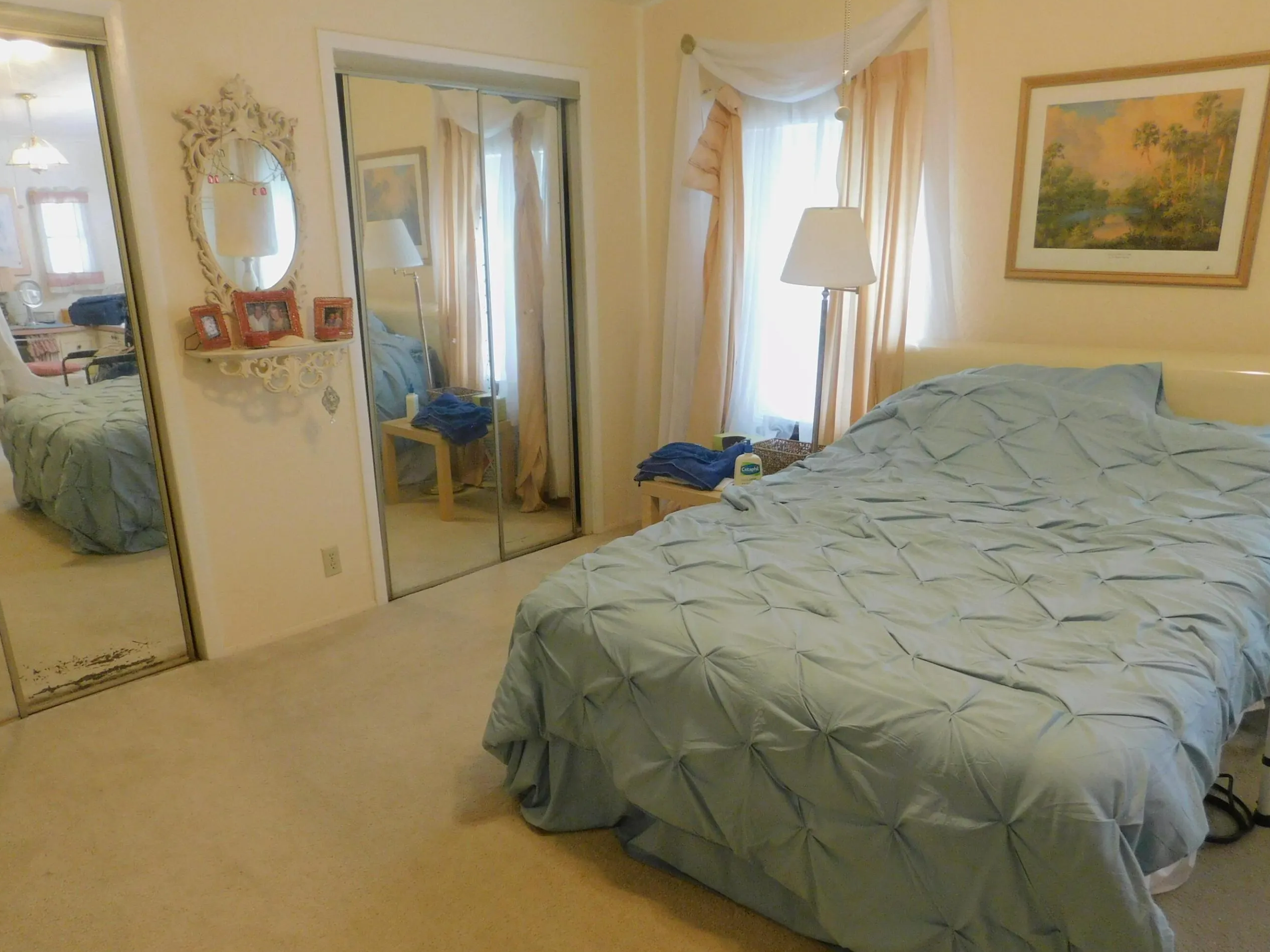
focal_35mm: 26
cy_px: 525
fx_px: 954
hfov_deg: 67.3
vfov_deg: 53.0
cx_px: 632
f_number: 3
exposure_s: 1/30
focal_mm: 4
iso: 250
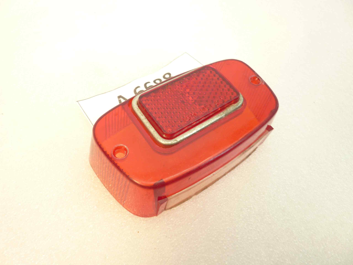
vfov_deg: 54.9
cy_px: 132
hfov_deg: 69.4
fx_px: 255
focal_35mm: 25
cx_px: 176
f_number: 3.3
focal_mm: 4.1
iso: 80
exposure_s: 1/20
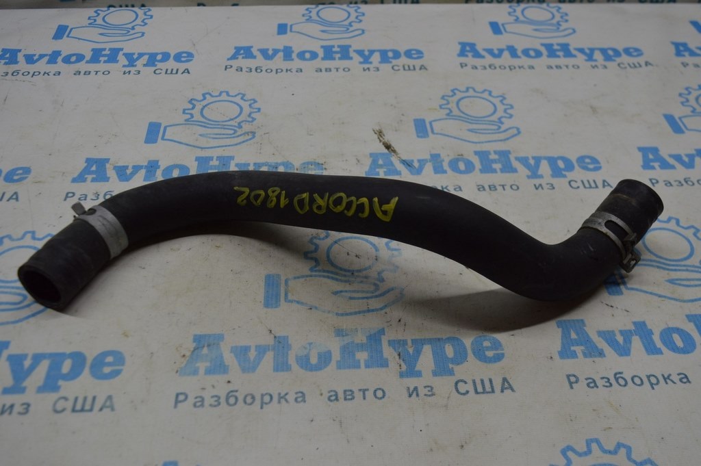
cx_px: 350
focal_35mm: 38
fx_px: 730
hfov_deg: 51.3
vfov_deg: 35.4
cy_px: 233
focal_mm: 25
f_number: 5.6
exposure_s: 1/125
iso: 400
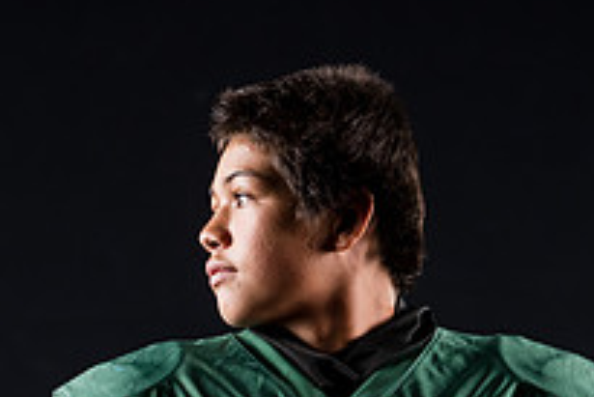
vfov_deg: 6.0
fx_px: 3765
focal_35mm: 228
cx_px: 247
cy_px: 531
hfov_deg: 9.0
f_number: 4
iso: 200
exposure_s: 1/160
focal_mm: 70
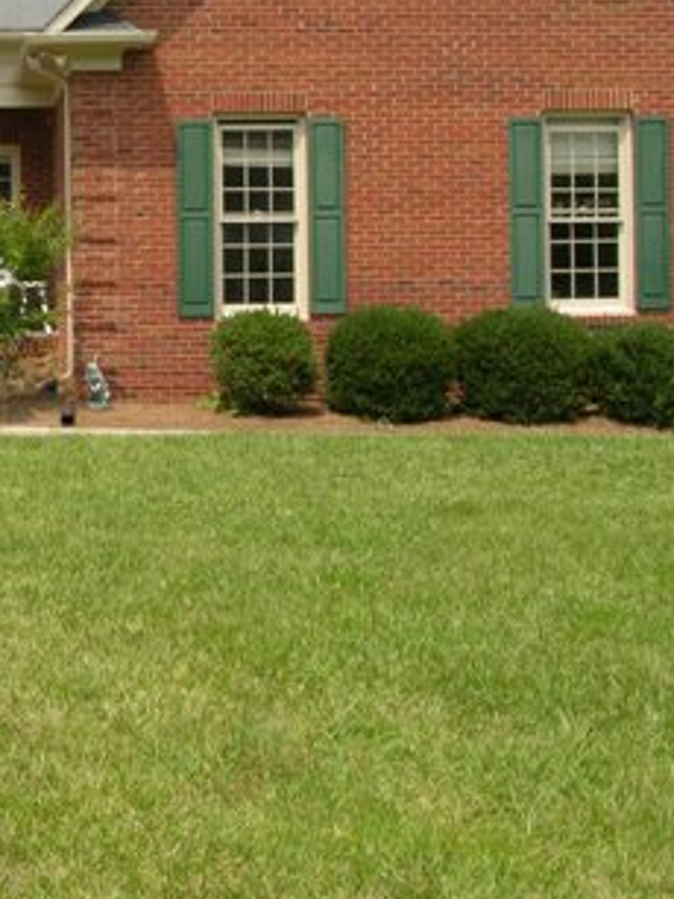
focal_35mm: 73
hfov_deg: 19.6
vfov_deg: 26.3
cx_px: -3
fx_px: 1896
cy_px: 220
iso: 50
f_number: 8
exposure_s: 1/116
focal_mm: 8.9
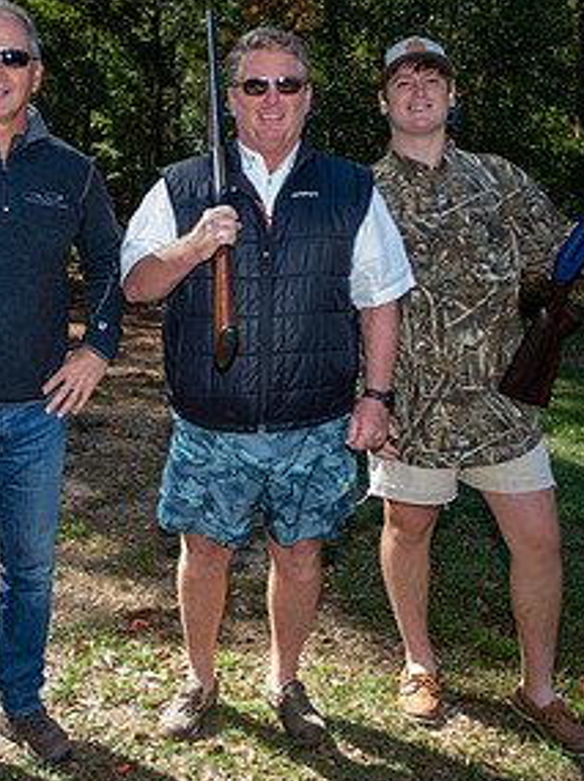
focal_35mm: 47
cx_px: 170
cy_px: 318
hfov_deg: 30.5
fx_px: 1060
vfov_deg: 40.3
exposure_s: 1/320
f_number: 2.8
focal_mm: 24
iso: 125
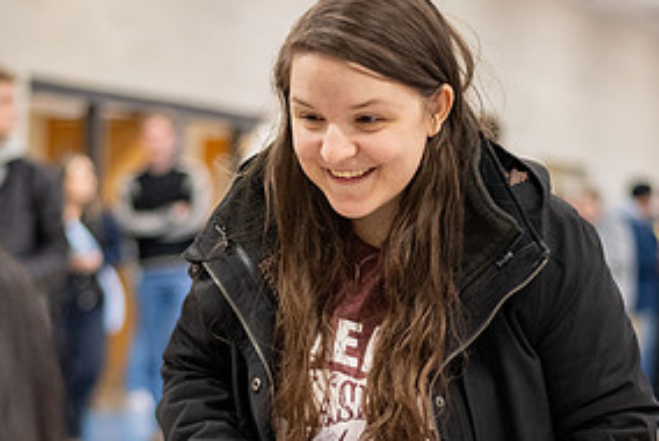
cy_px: 398
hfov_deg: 20.0
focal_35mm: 102
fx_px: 1869
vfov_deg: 13.3
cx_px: 285
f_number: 1.8
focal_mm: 50
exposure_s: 1/400
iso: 2000
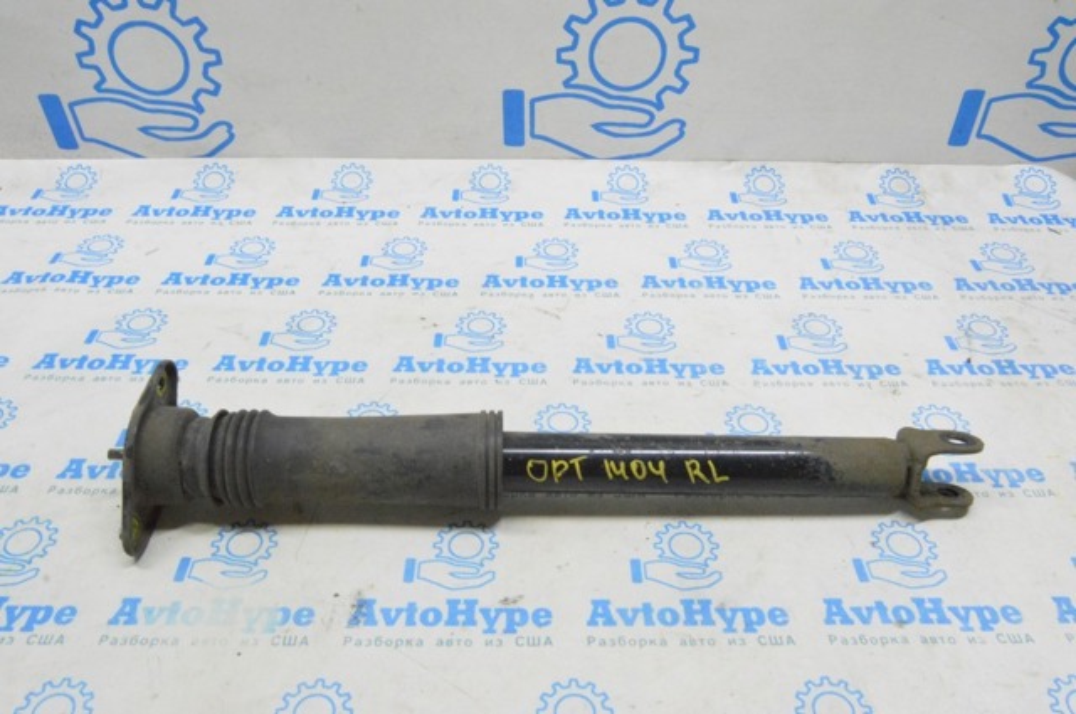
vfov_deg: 43.5
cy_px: 357
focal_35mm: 30
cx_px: 538
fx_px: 896
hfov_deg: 62.0
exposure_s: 1/20
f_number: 20
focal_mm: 20
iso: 6400
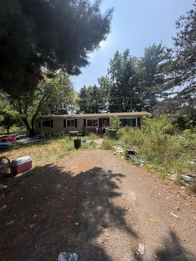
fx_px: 106
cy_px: 130
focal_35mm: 14
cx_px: 98
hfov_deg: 85.7
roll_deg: +1.2
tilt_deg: -1.6
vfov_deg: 102.1
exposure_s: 1/726
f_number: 2.2
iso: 40
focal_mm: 2.22
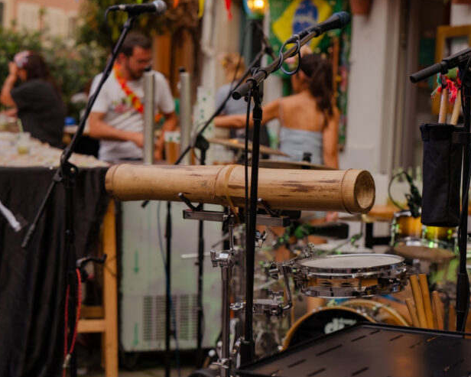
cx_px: 258
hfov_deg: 23.8
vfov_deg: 19.2
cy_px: 188
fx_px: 1115
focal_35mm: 80
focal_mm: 70
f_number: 4
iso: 640
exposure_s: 1/320
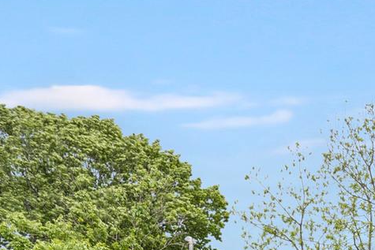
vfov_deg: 16.4
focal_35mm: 69
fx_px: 719
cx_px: 554
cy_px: 457
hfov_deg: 23.6
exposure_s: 1/250
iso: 640
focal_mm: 16
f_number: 8
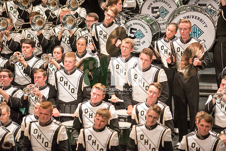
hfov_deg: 6.9
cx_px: 113
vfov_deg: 4.6
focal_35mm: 300
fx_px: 1884
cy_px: 76
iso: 4000
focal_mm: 300
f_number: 2.8
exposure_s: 1/500
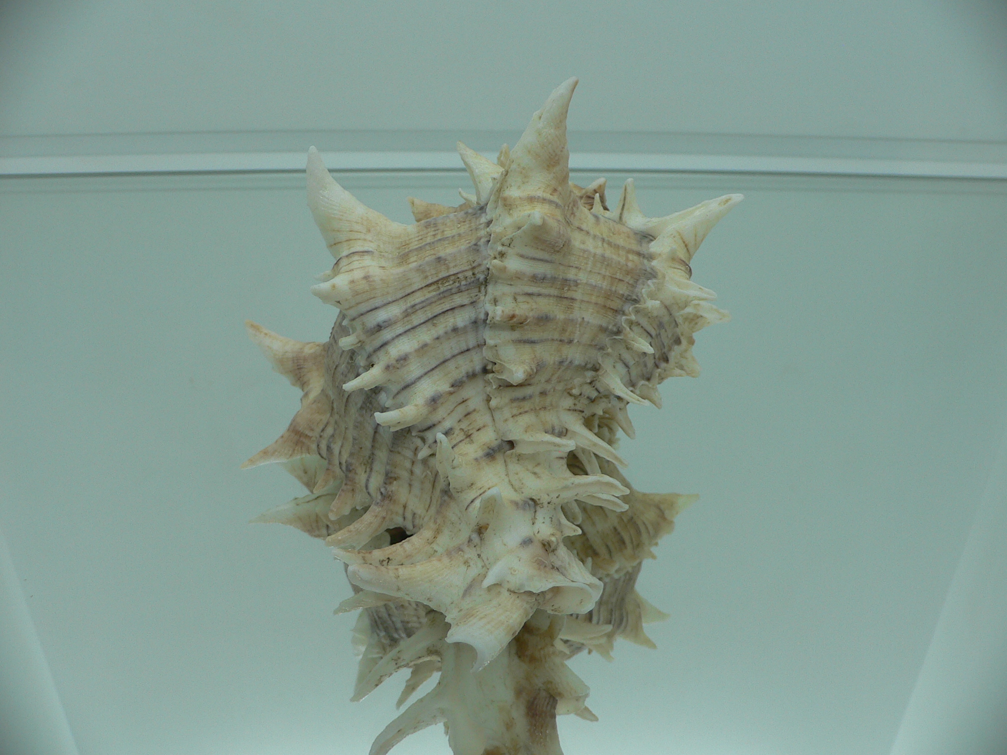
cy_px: 378
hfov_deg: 52.6
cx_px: 504
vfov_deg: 40.7
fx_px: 1018
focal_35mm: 35
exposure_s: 1/60
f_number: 2.8
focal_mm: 4.6
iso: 80
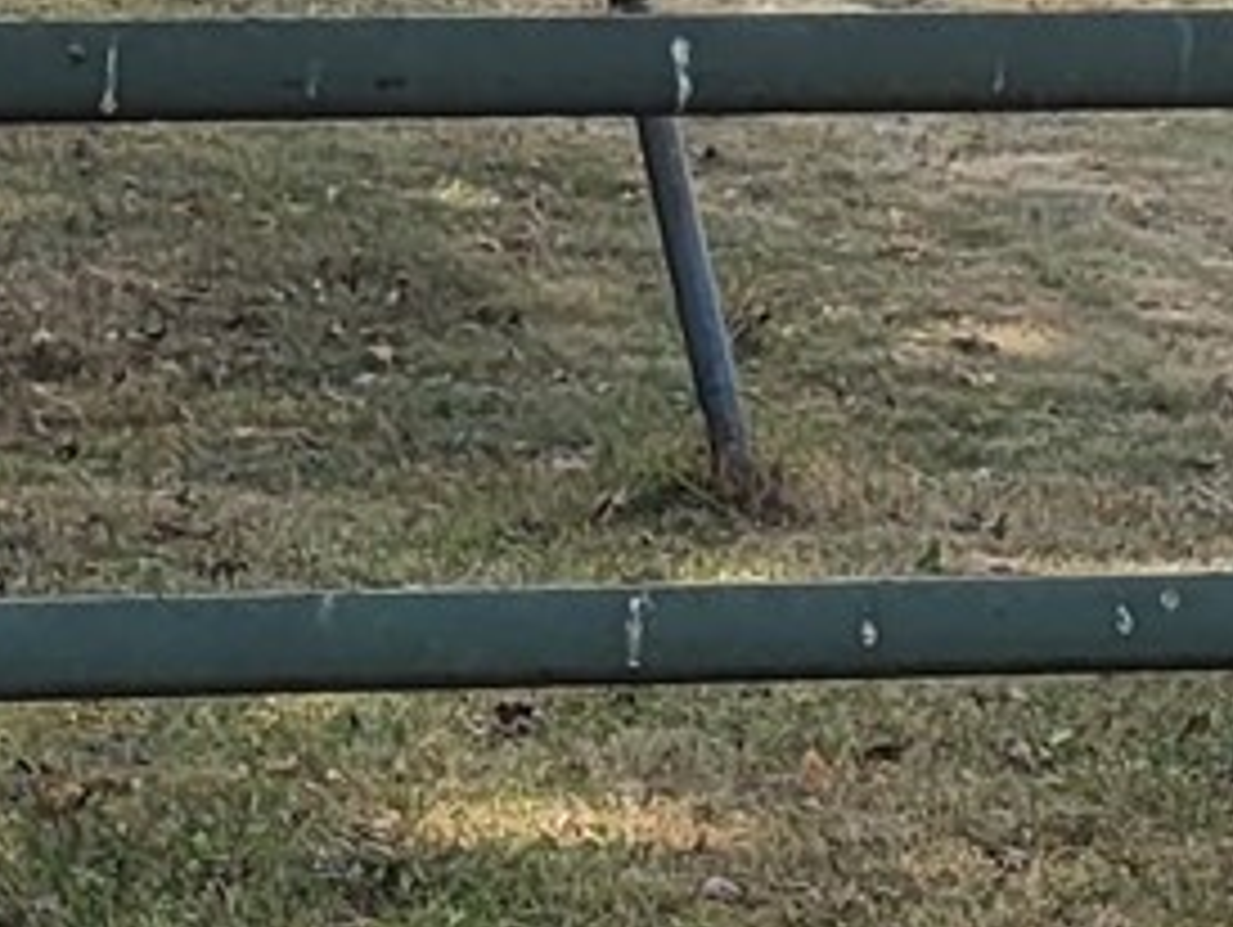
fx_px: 6916
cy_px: 288
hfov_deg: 10.2
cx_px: 662
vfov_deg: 7.7
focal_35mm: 194
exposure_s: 1/717
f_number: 1.8
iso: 40
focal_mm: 5.4
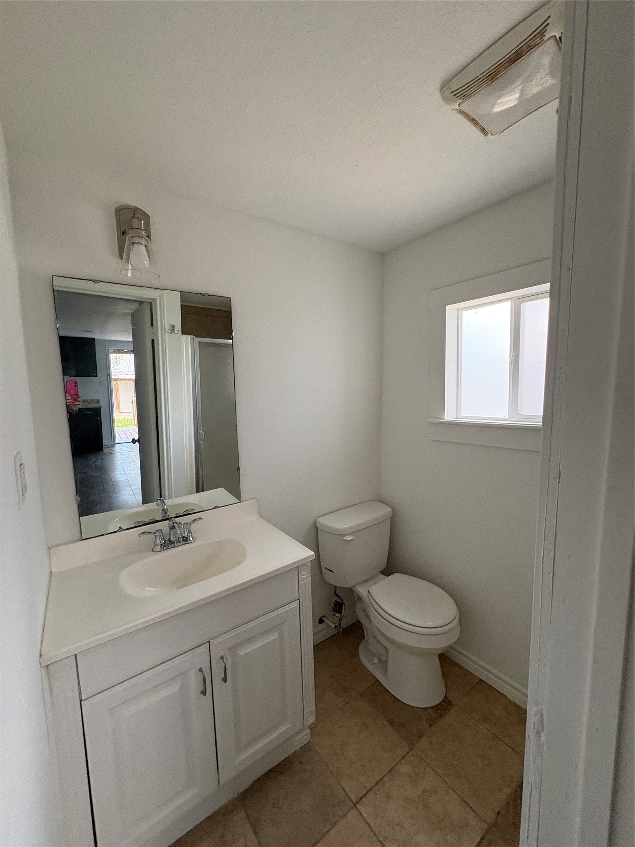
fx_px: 342
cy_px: 424
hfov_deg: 85.7
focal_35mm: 14
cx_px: 318
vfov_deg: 102.1
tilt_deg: -5.0
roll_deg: +1.3
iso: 320
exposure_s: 1/60
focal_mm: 2.22
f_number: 2.2
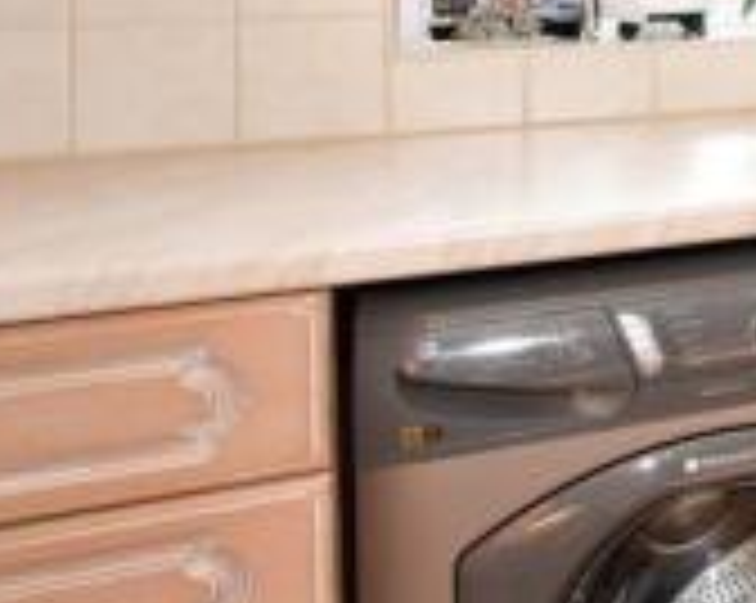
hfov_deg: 21.9
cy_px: -101
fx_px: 1229
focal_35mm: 55
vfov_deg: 25.1
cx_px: 1350
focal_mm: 10
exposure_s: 1/30
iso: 400
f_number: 8
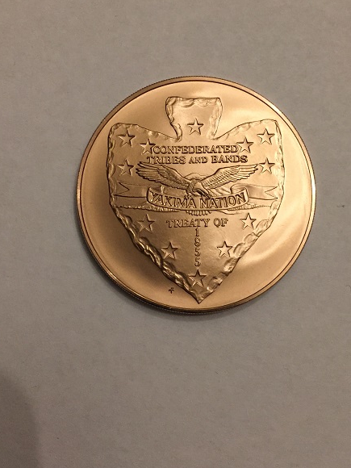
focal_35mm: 40
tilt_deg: -81.5
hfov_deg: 35.9
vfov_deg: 46.8
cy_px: 215
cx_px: 206
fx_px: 541
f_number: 2.2
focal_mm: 4.15
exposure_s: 1/30
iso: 160
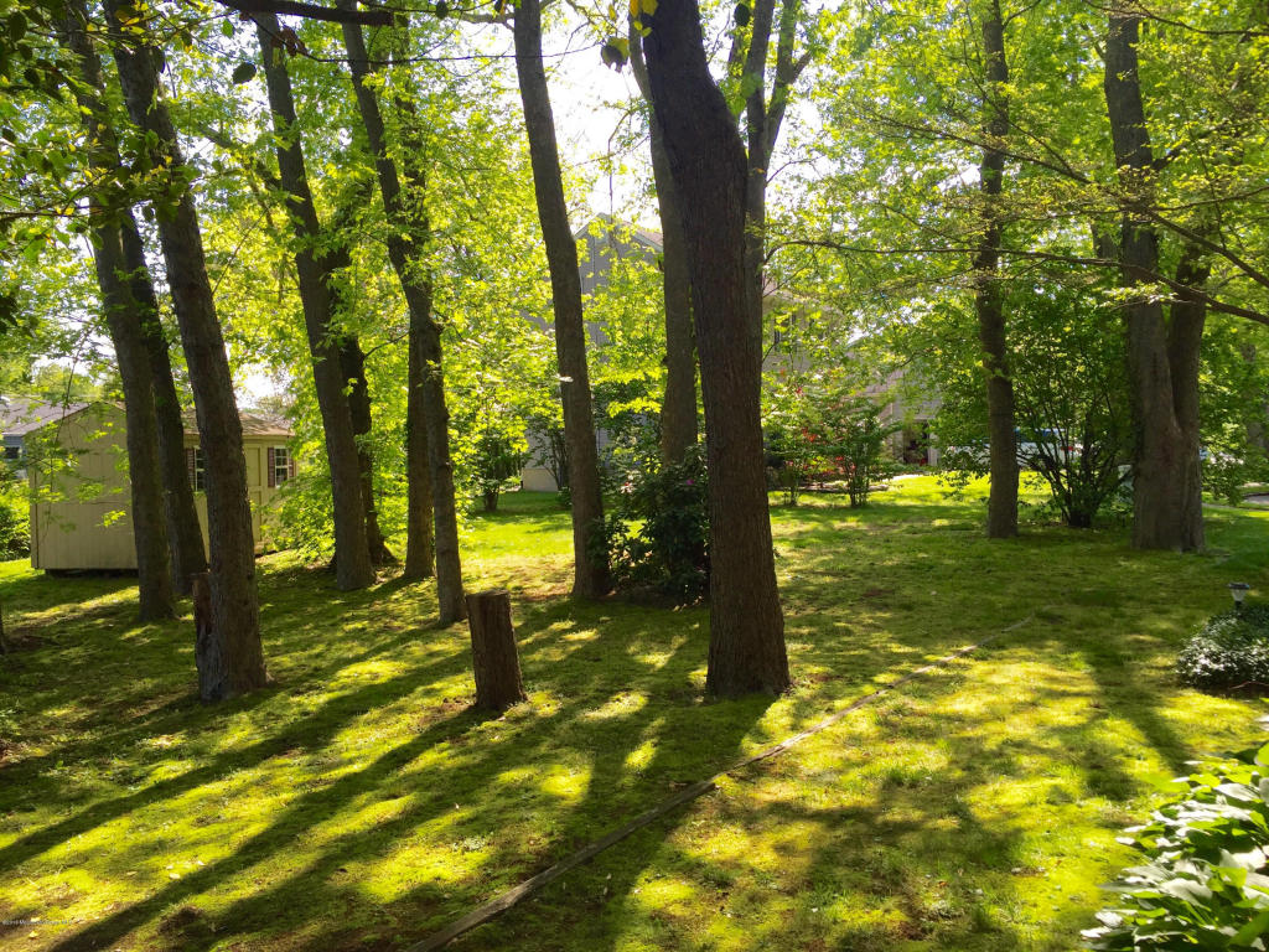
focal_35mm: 29
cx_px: 634
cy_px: 476
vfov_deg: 48.2
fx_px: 1063
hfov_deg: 61.7
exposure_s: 1/542
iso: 32
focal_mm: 4.15
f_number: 2.2
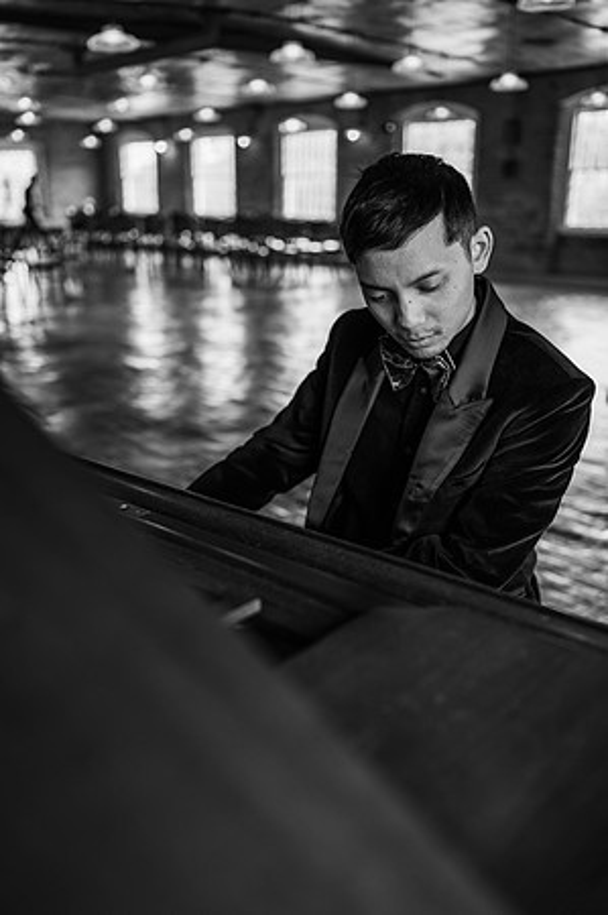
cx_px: 304
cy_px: 458
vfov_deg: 54.5
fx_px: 889
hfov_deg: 37.8
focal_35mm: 35
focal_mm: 35
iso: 160
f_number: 2.2
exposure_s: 1/200
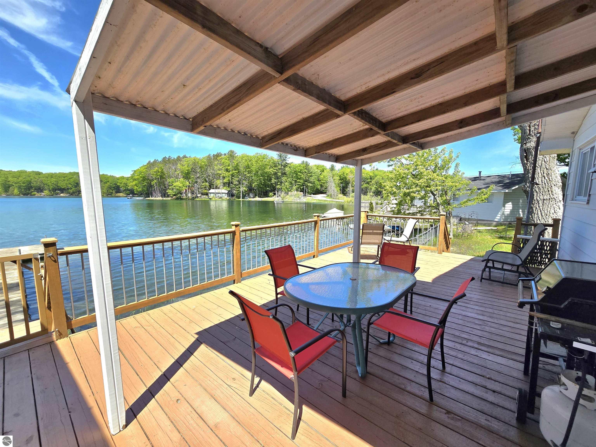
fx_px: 224
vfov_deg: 89.9
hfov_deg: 106.2
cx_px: 298
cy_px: 224
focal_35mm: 13
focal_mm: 2.2
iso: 50
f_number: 2.2
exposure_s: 1/1250
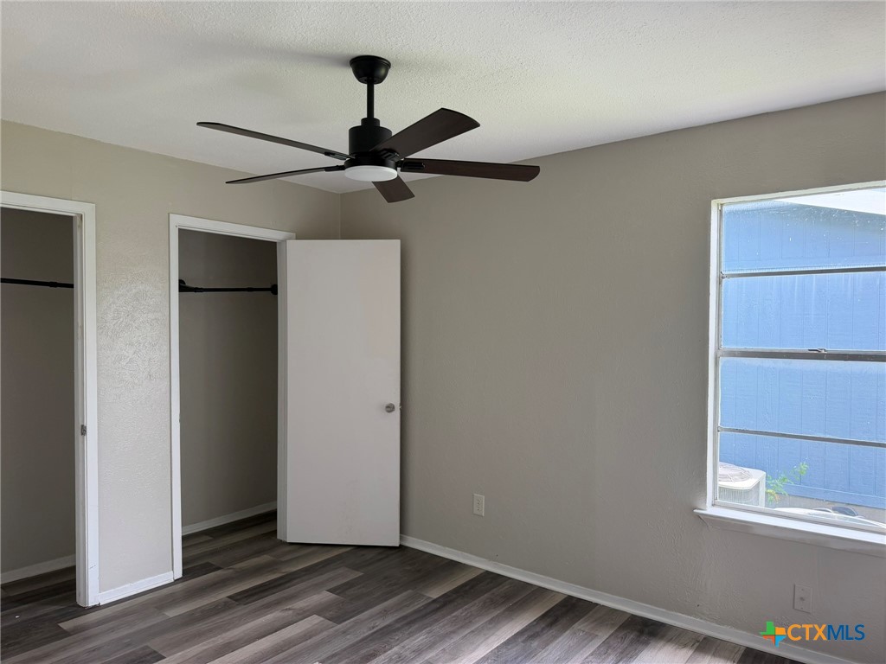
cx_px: 443
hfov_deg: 71.6
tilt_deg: -1.2
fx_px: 614
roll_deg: +0.0
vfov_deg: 56.8
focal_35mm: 24
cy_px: 332
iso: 125
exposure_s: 1/203
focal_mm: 6.76
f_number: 1.78
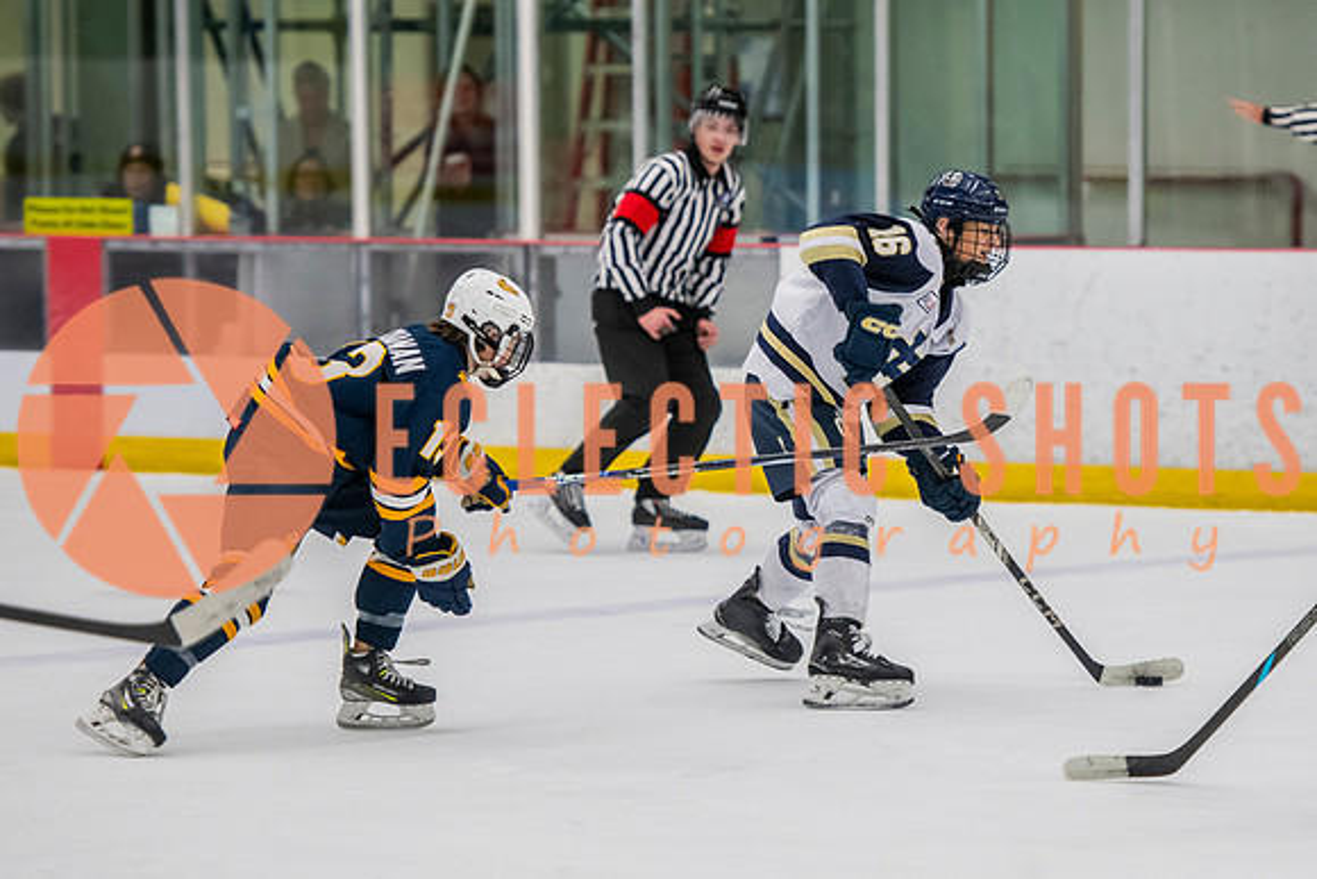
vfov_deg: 6.3
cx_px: 867
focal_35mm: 218
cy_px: 439
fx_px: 7982
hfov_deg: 9.4
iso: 2000
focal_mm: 140
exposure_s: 1/640
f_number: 3.2
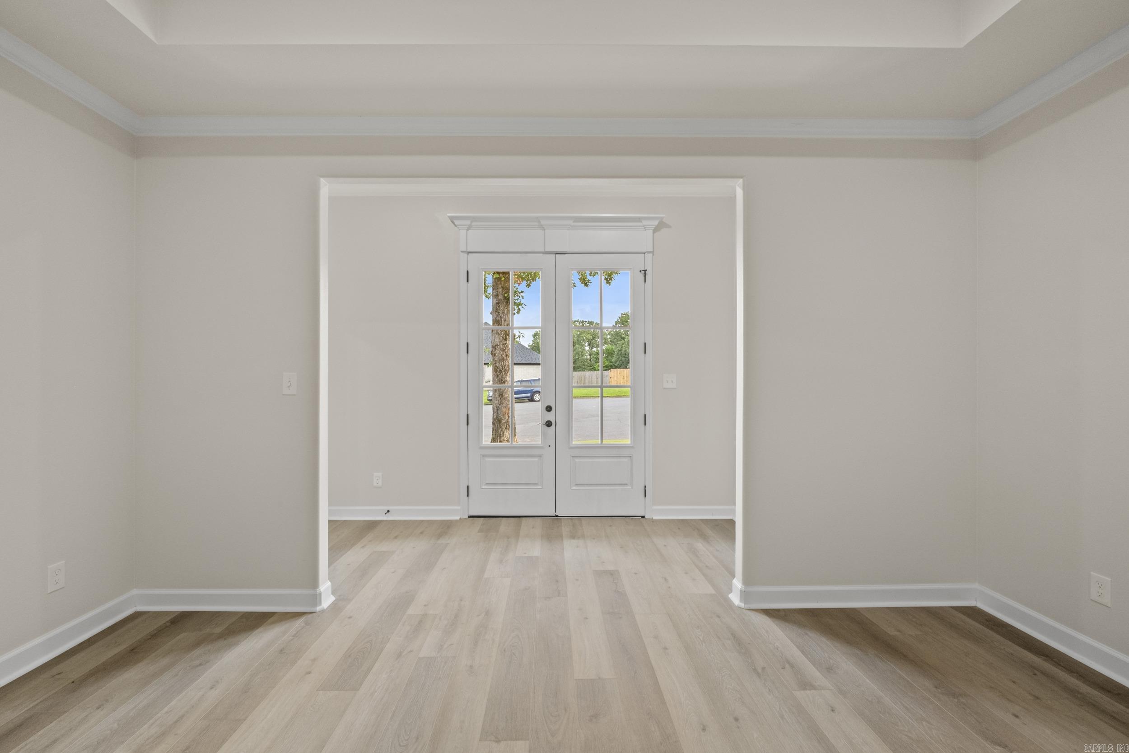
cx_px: 564
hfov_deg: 100.4
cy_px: 376
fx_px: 470
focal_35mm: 15
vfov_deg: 77.3
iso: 400
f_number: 7.1
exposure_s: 1/6
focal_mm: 10
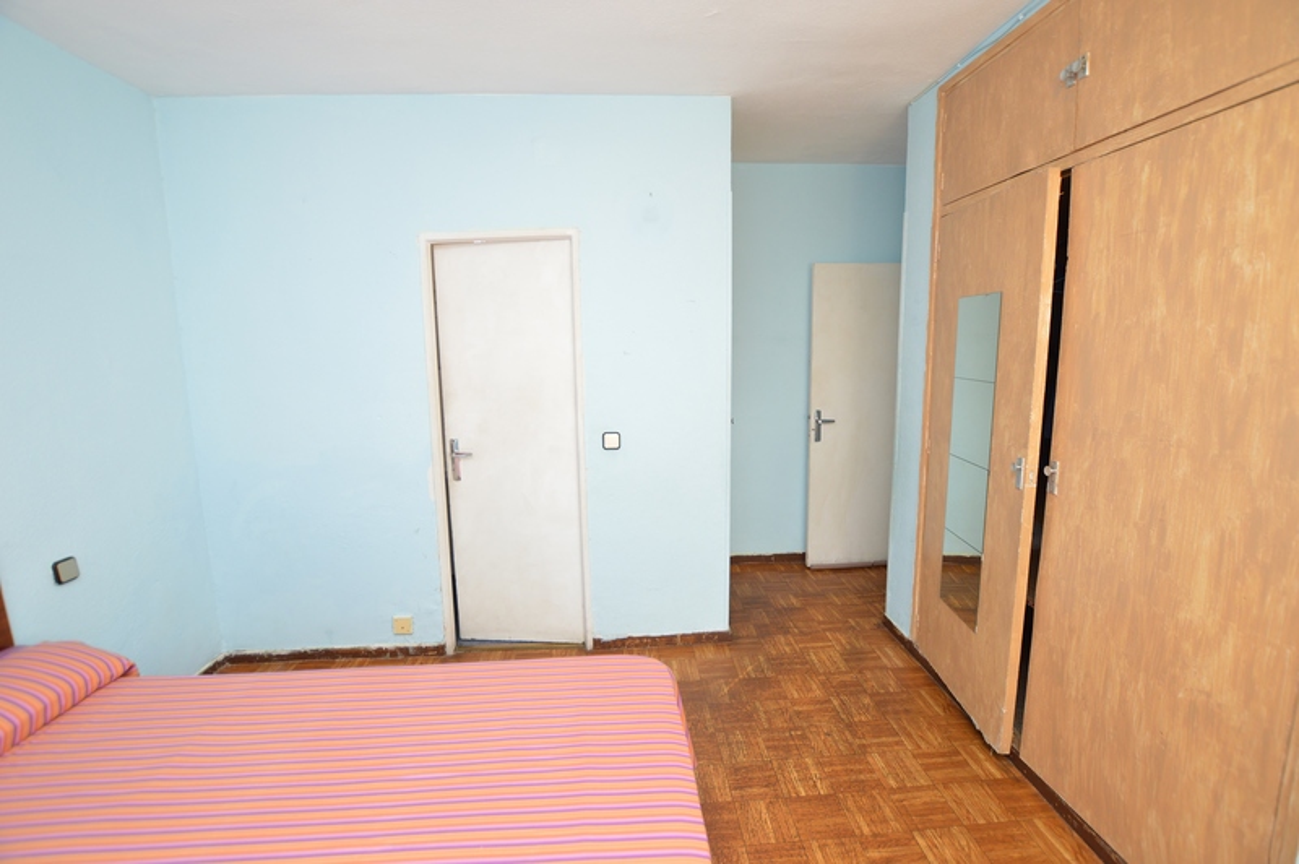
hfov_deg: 100.4
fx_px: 541
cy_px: 432
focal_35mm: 15
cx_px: 650
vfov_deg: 77.2
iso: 400
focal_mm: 10
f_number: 4
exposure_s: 1/60
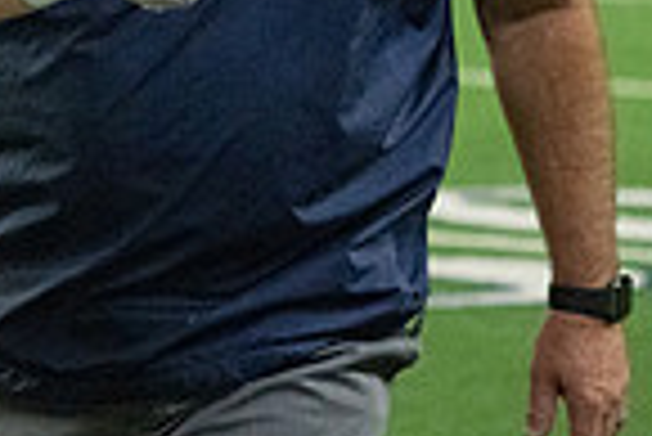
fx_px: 7233
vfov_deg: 3.4
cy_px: -353
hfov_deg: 5.1
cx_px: -130
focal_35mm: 399
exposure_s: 1/1250
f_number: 4.5
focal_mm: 100
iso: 16000
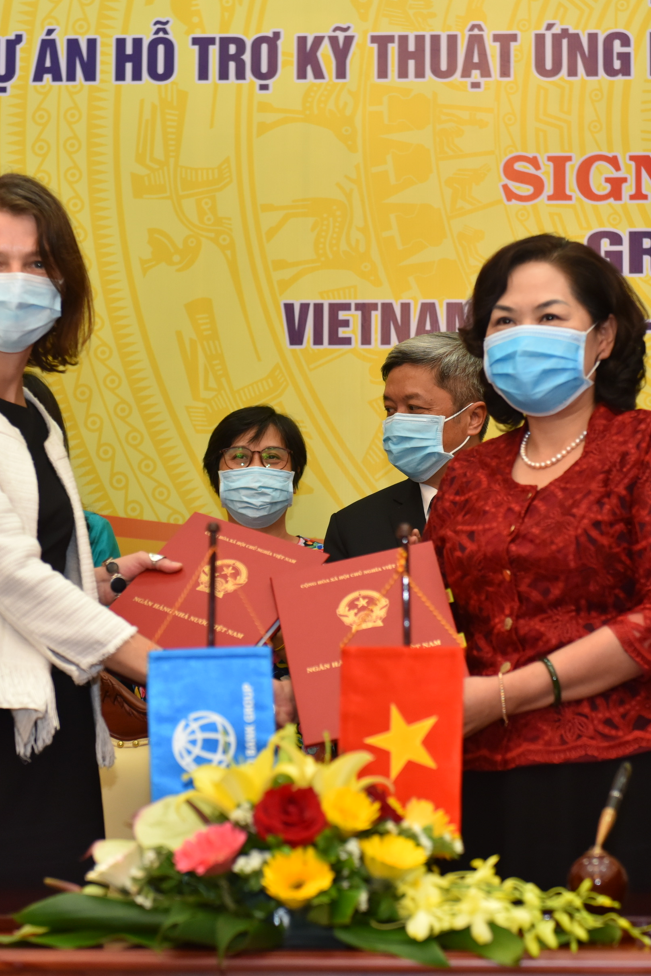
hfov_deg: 14.6
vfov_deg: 21.7
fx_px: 2549
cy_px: 491
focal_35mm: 94
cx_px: 348
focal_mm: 62
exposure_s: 1/125
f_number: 3.5
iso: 1000
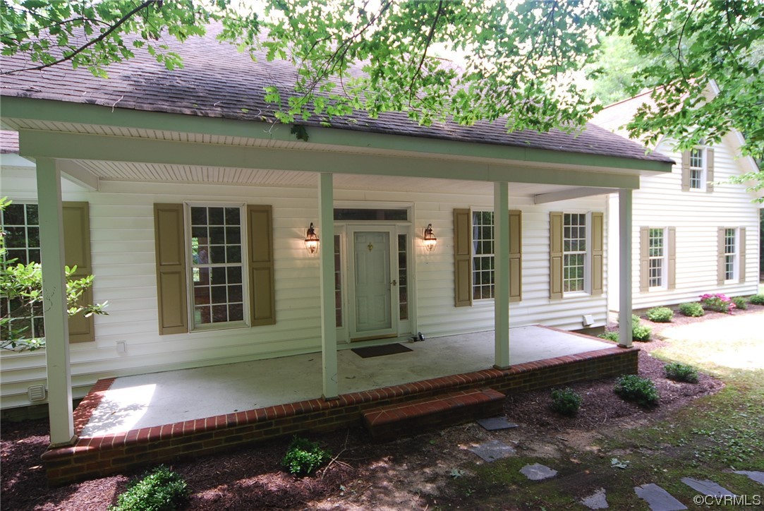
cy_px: 256
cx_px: 382
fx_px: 382
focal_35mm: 18
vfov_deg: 67.5
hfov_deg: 90.0
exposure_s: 1/60
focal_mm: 12
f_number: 4.5
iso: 200
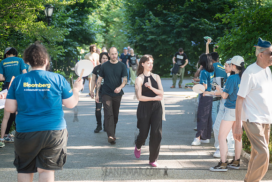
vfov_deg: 17.1
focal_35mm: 80
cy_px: 91
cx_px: 136
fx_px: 605
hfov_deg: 25.4
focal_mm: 80
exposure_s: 1/250
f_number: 3.2
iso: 500
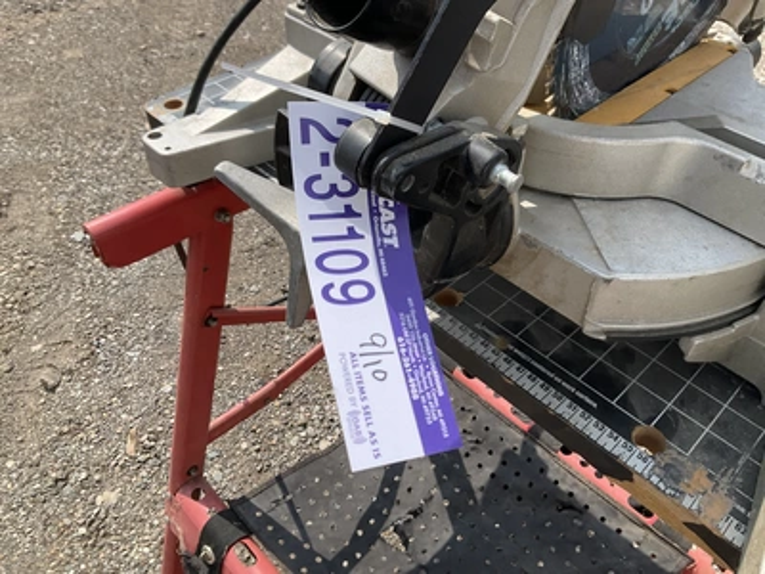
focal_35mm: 29
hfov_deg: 61.7
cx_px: 382
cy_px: 287
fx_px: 641
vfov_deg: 48.2
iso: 25
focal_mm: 3
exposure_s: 1/1451
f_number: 1.8
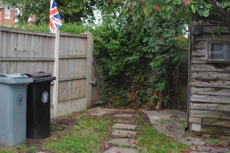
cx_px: 105
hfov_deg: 35.1
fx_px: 364
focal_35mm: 57
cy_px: 68
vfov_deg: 23.7
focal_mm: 24
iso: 100
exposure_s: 1/160
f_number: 4
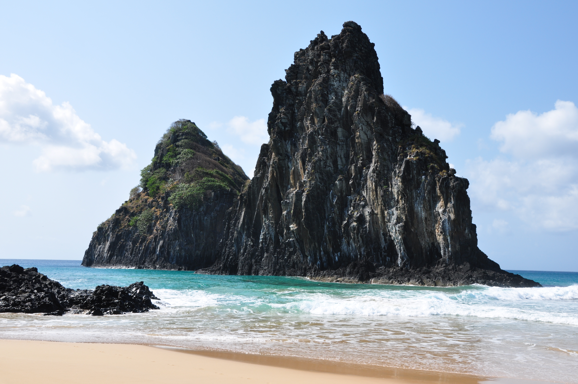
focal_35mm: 39
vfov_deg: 34.1
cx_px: 289
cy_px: 192
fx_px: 625
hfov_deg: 49.6
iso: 200
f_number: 10
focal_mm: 26
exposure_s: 1/320
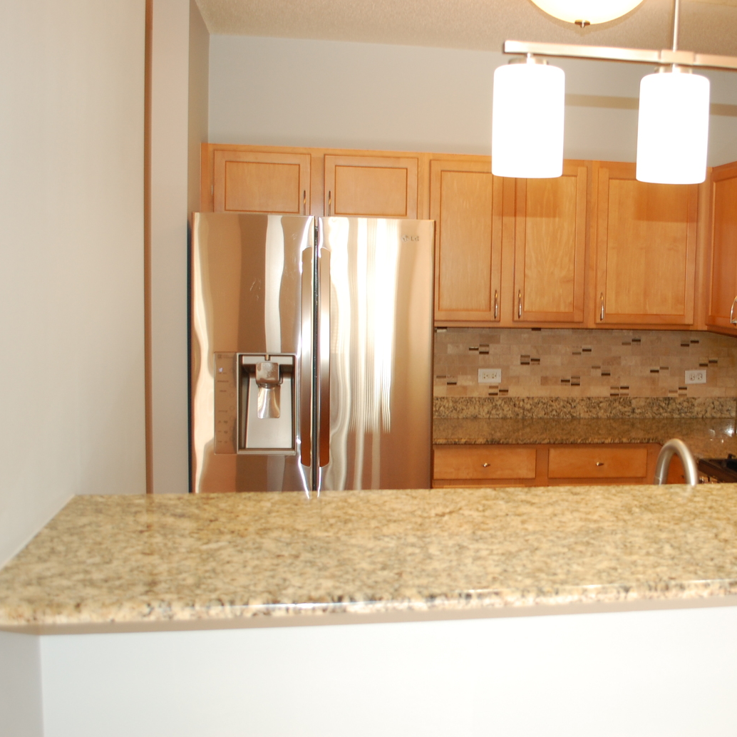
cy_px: 354
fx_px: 964
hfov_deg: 40.9
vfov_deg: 41.9
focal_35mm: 40
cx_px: 537
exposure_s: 1/60
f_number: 3.8
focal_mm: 20
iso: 400
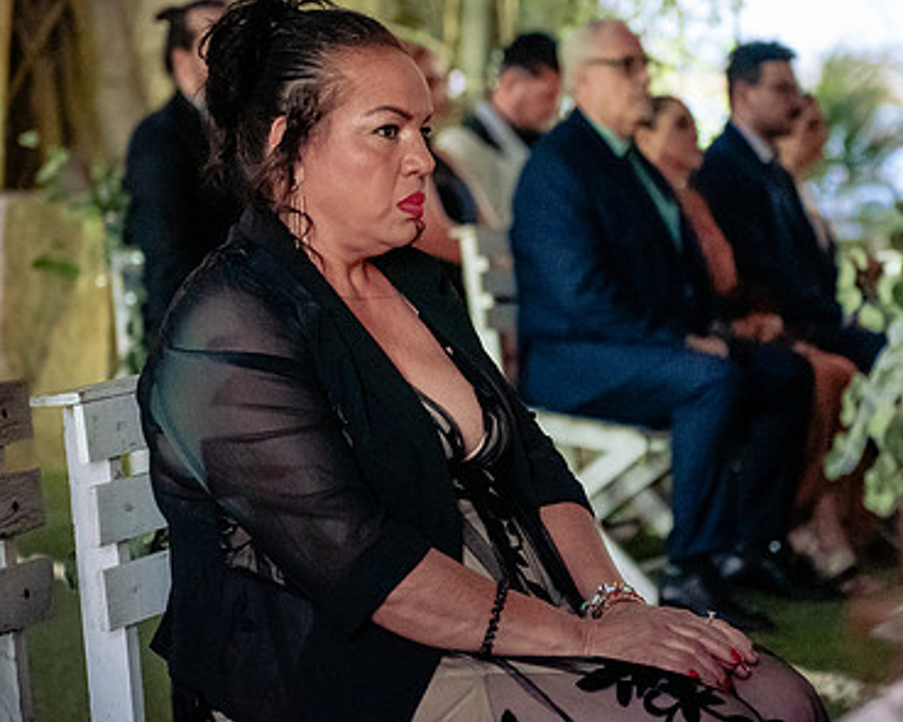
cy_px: 270
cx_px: 533
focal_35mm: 107
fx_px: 2859
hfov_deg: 17.9
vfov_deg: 14.4
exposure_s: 1/125
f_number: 2.8
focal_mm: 70
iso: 6400
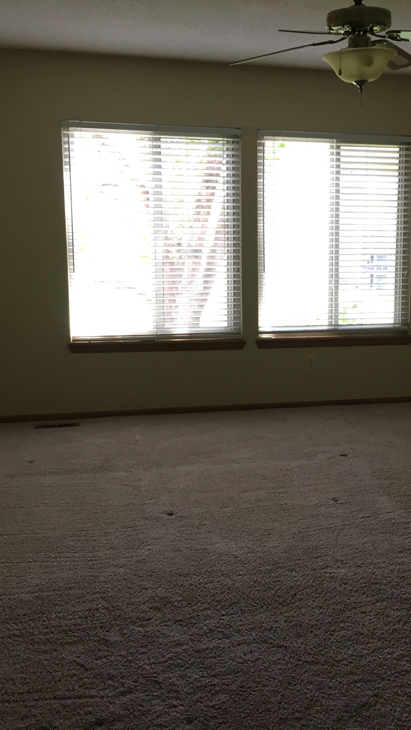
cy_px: 368
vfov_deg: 47.4
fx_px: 833
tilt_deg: -10.9
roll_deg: -0.3
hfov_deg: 27.0
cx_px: 343
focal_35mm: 43
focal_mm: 4.15
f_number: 2.2
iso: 50
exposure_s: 1/30
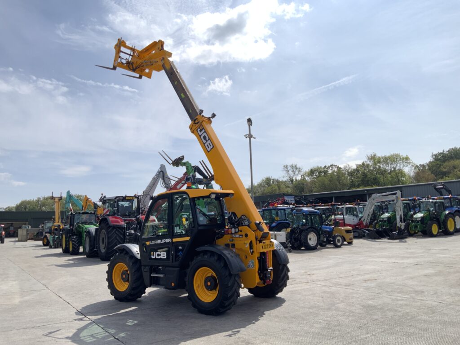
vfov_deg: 48.2
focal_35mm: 29
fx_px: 385
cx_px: 230
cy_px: 172
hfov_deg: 61.7
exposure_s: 1/829
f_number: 1.8
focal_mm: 3
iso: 16
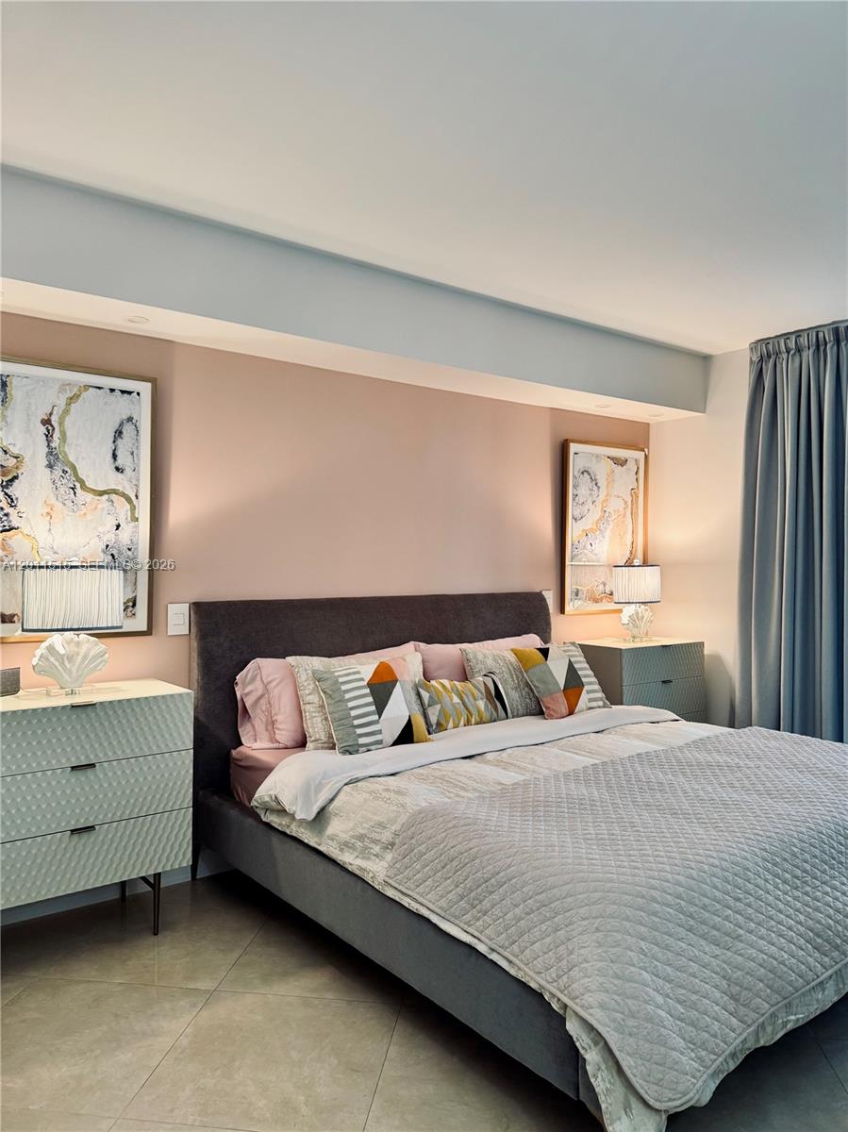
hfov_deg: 56.8
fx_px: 784
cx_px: 424
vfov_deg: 71.6
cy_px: 566
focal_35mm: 24
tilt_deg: -0.6
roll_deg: -0.5
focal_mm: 6.76
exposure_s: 1/60
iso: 160
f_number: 1.78
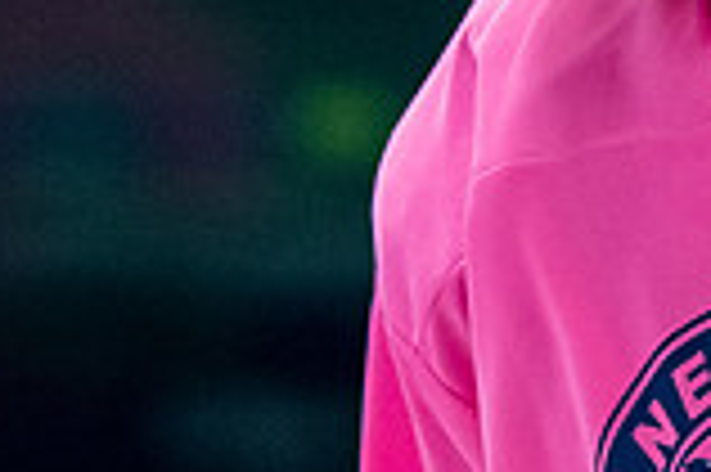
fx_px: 30580
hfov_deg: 1.3
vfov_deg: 0.9
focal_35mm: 1550
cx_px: 631
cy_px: -255
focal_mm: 200
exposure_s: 1/800
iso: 2000
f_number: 3.5
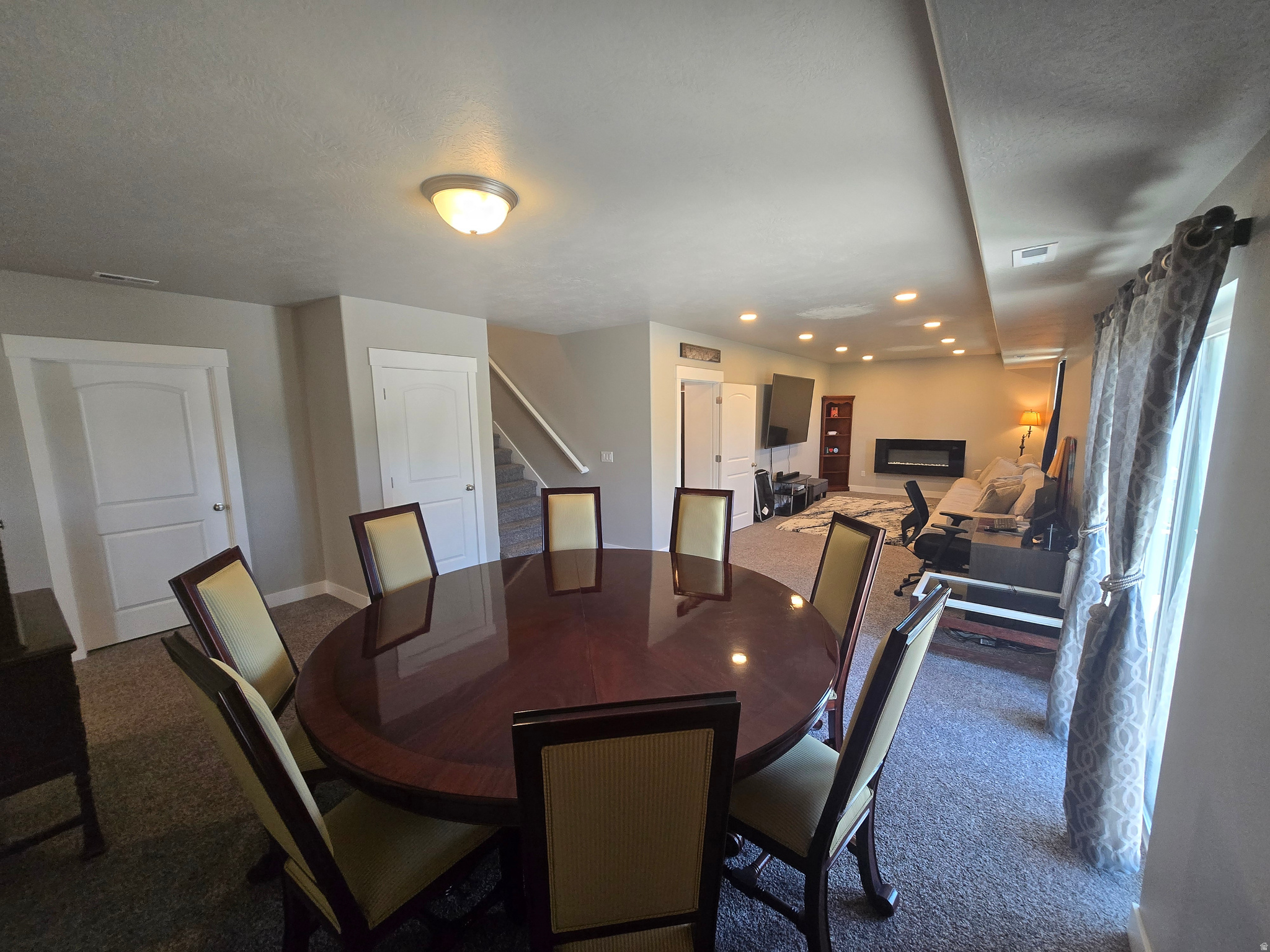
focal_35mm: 13
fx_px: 477
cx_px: 635
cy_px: 476
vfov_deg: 89.9
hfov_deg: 106.2
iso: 160
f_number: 2.2
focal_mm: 1.7
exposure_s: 1/60
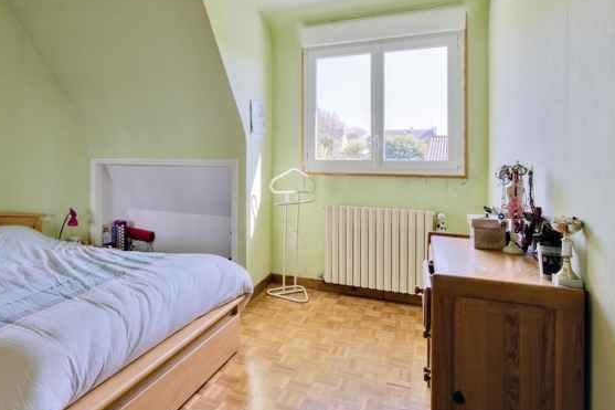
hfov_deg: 75.0
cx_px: 236
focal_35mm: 23
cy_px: 155
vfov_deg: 54.5
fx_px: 393
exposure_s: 1/400
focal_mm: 16
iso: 800
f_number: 8
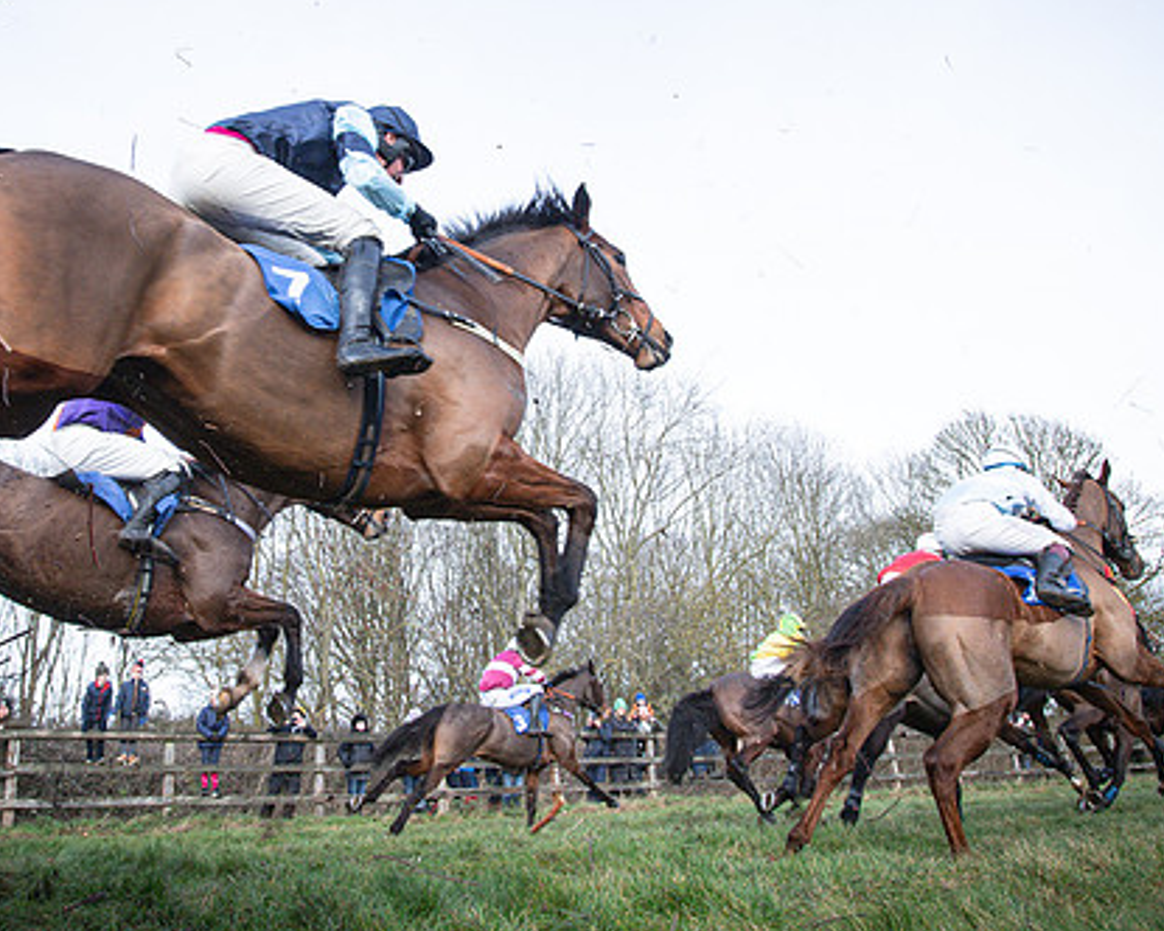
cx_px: 448
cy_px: 348
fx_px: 999
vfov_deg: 49.5
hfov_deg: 59.8
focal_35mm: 29
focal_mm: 19
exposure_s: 1/1000
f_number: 8
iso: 2000
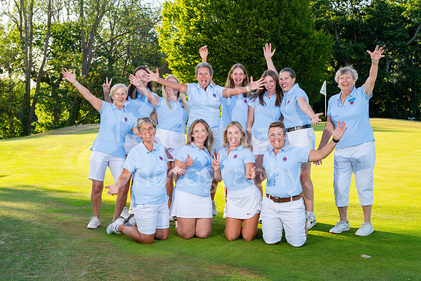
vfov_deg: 23.8
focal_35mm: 57
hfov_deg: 35.0
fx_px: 667
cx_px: 210
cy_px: 140
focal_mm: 57
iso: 100
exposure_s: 1/60
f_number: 9
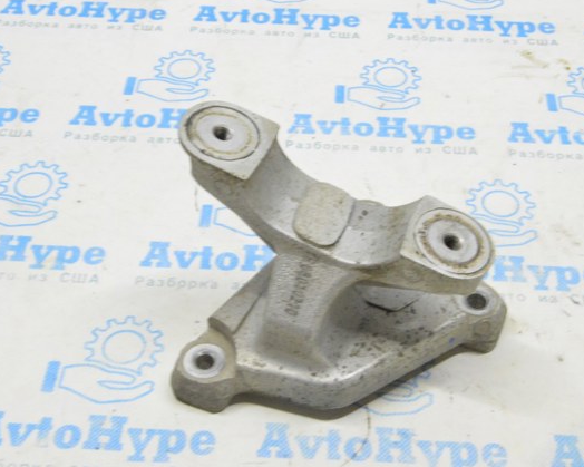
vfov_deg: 27.6
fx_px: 950
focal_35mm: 55
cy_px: 231
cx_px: 315
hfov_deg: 34.1
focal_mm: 32
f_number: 20
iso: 6400
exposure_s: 1/15
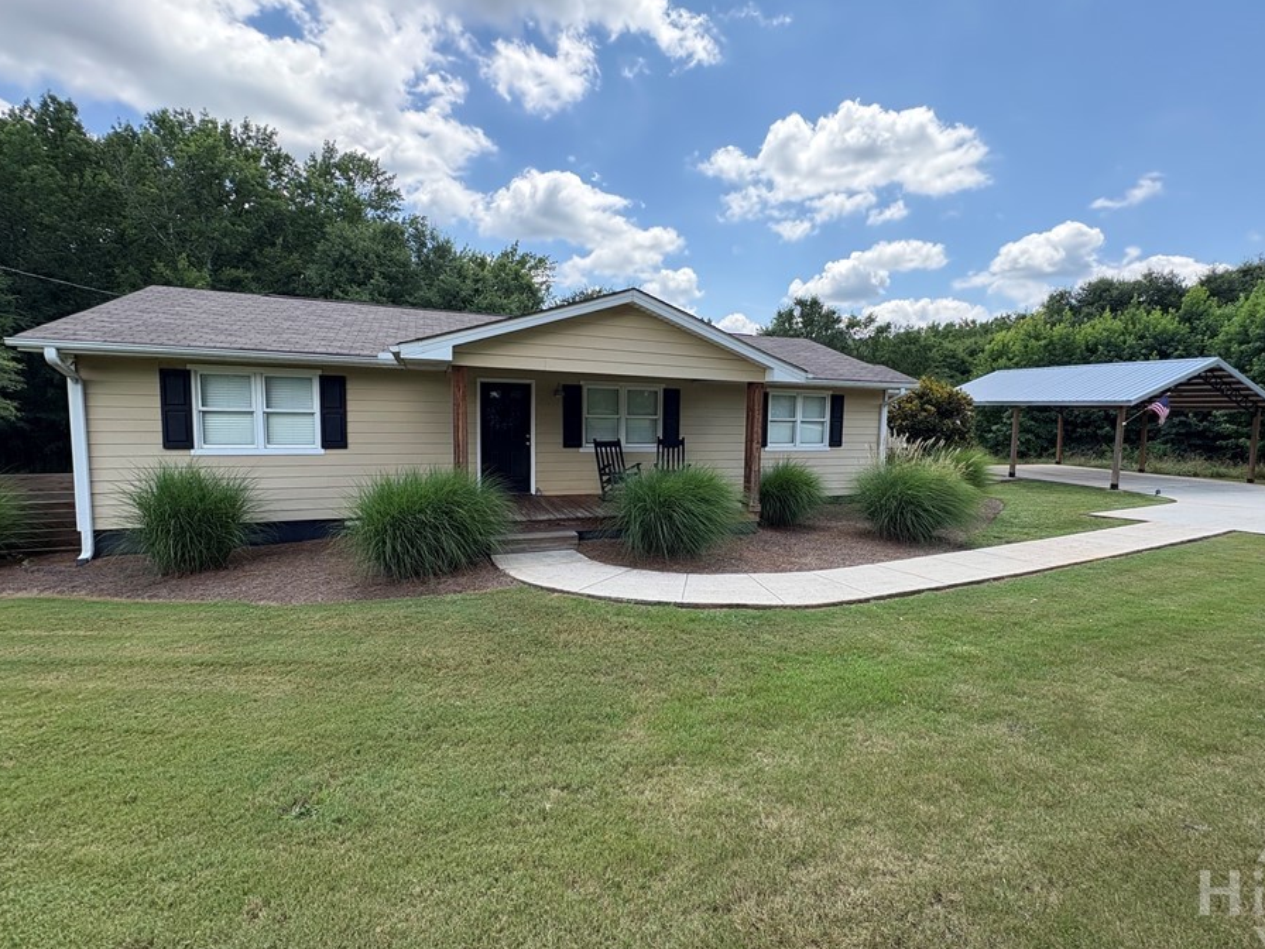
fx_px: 585
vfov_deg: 78.1
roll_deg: -0.5
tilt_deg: -5.0
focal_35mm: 16
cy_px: 463
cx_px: 671
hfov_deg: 94.4
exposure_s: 1/610
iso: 64
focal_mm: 2.22
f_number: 2.2
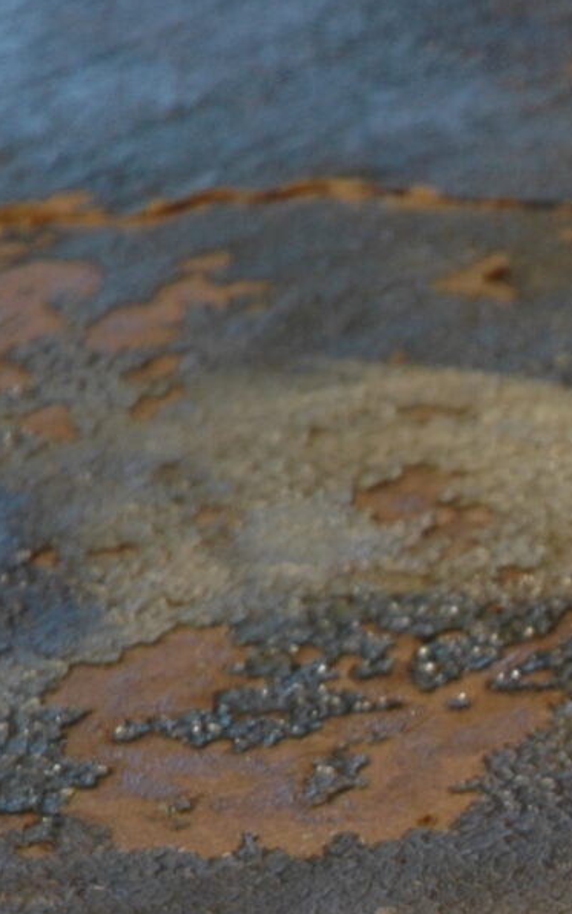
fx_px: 11437
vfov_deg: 4.6
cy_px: 1116
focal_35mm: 459
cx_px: 1245
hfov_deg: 2.8
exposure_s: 1/50
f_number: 4.5
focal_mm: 70
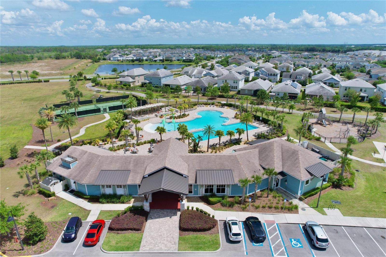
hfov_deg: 78.6
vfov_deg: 57.2
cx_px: 193
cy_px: 128
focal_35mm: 22
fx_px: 236
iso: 200
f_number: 2.8
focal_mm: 8.38
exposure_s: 1/4000
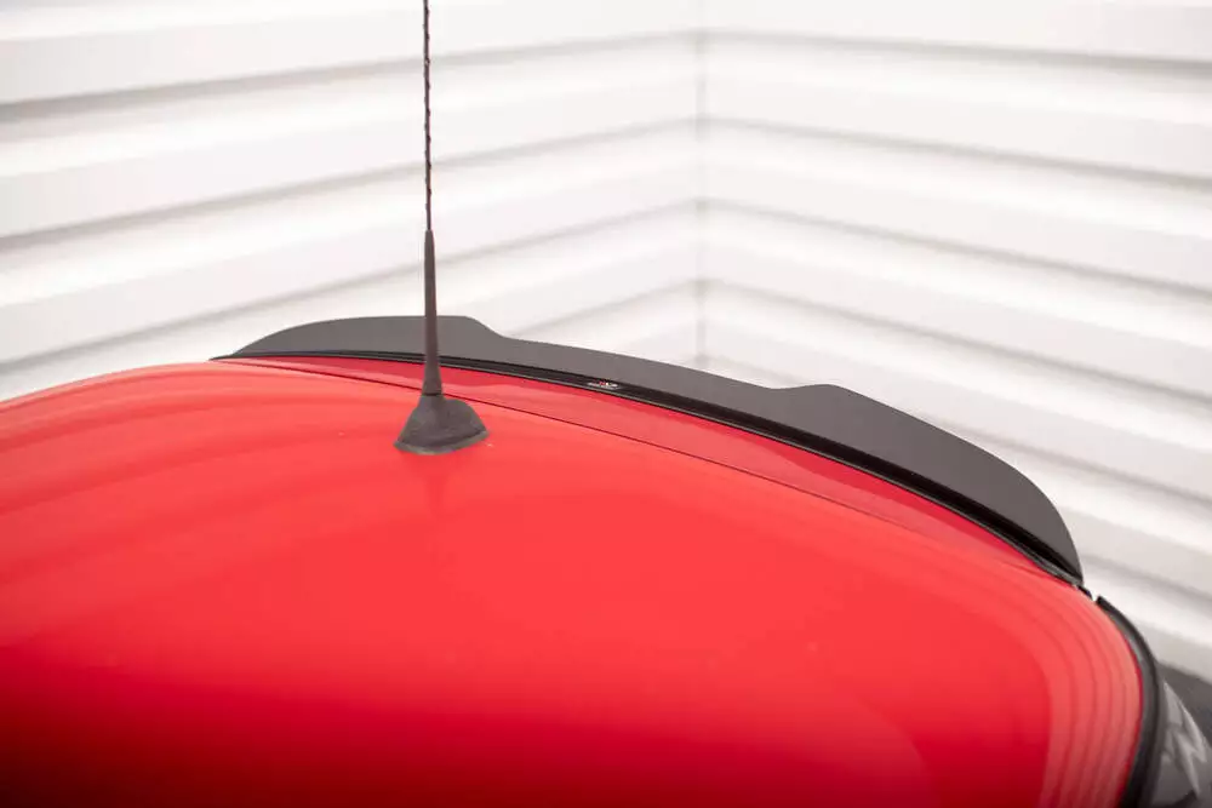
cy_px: 405
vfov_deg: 35.3
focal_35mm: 38
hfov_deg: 50.9
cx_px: 633
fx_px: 1272
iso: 1000
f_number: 2.5
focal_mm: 35
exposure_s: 1/160
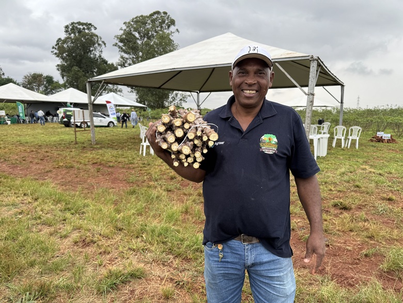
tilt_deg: -8.1
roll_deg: -0.6
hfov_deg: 71.6
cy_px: 152
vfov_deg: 56.8
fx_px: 279
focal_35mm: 24
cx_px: 202
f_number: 1.78
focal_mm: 6.76
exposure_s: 1/506
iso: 80
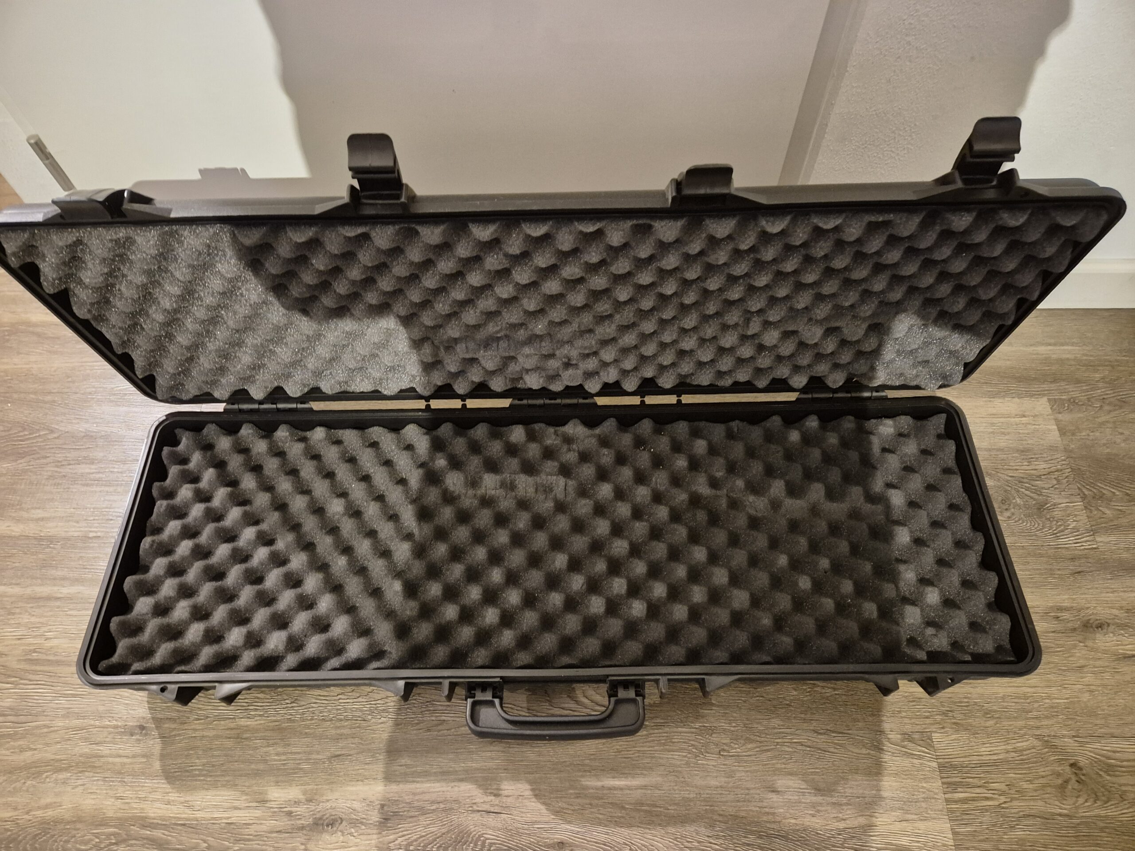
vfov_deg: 58.9
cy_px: 426
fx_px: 754
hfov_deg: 73.9
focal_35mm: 23
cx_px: 568
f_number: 1.8
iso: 1600
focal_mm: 5.4
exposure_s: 1/25
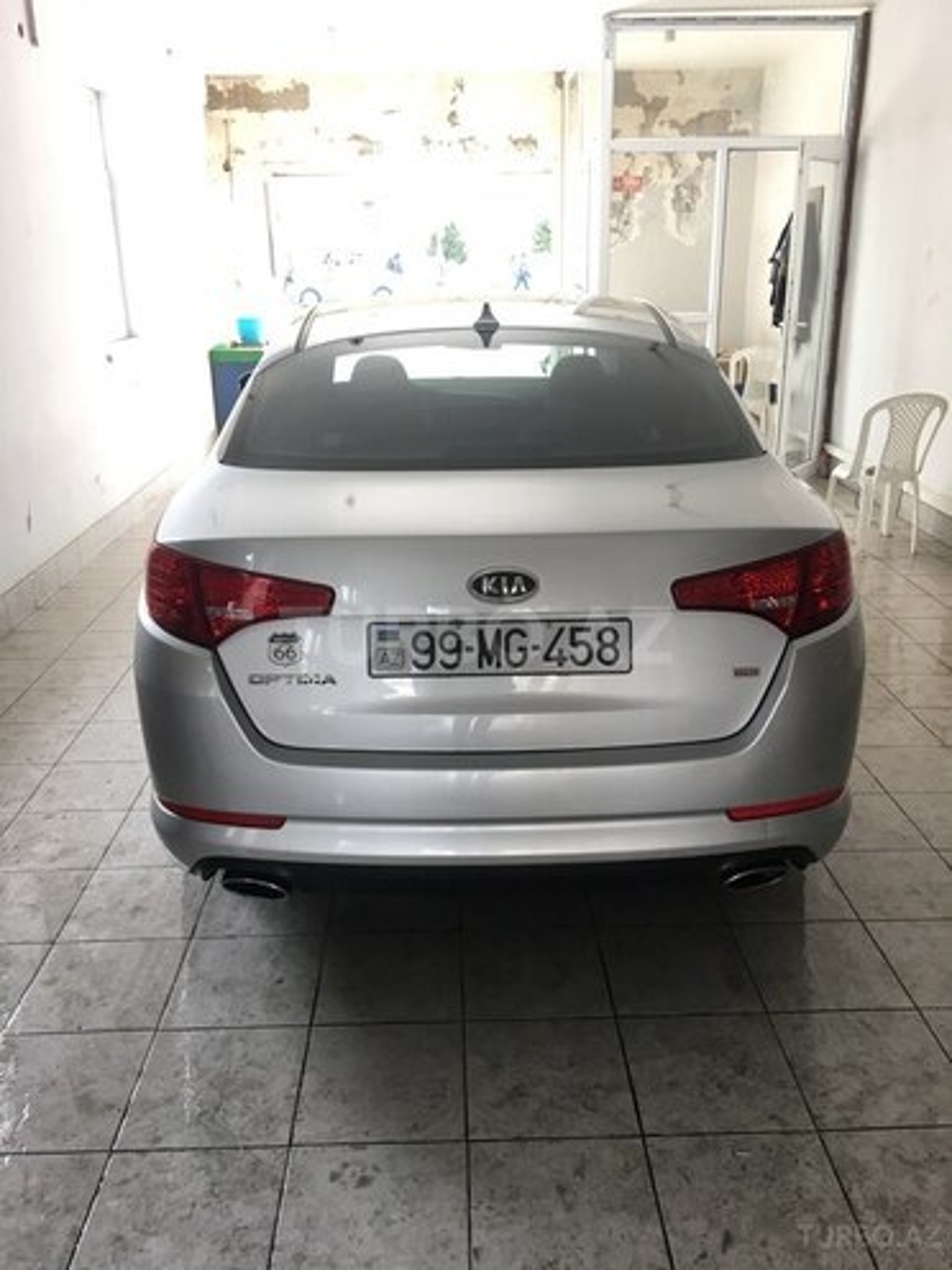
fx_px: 1063
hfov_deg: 48.2
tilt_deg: -19.7
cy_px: 635
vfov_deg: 61.7
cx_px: 476
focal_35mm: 29
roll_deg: +0.7
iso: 25
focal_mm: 4.15
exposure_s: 1/33
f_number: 2.2
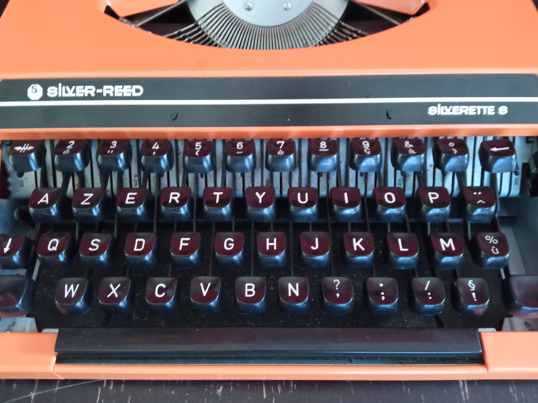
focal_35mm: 27
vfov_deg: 51.4
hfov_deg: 65.3
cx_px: 269
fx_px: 420
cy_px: 202
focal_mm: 3.79
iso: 1771
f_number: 2.2
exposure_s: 1/16.7
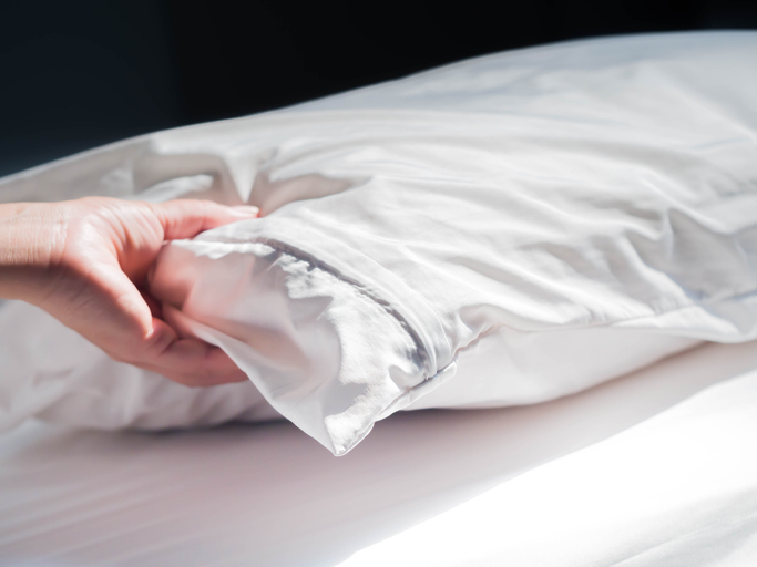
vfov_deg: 12.3
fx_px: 2624
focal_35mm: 120
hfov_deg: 16.4
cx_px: 378
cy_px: 284
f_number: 2.8
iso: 200
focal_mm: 60
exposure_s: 1/4000
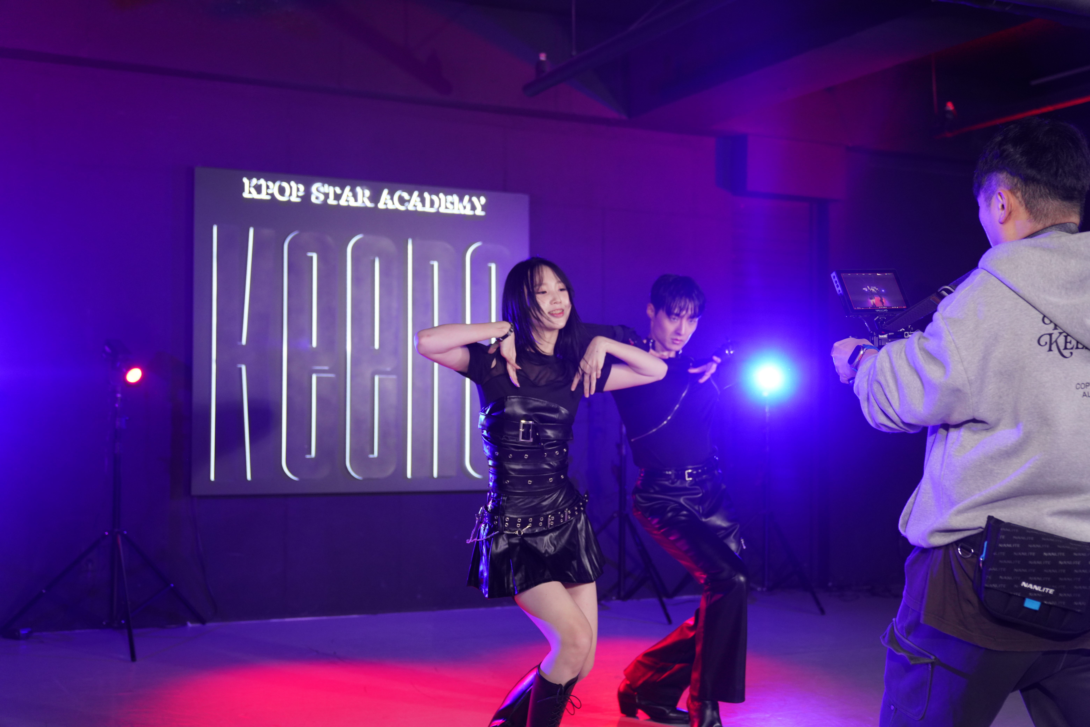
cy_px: 364
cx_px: 545
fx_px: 1302
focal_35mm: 43
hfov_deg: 45.4
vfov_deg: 31.2
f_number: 2.8
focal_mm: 43
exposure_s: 1/400
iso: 1250
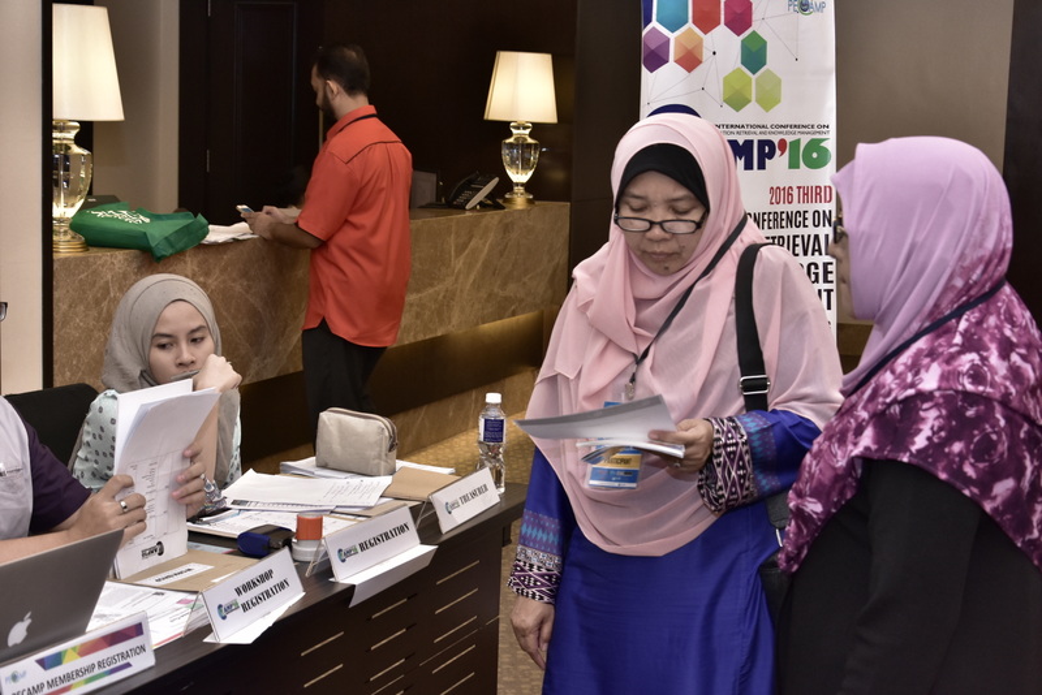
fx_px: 1737
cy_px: 348
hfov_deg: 33.4
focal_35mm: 60
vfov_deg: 22.6
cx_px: 521
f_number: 6.3
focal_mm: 40
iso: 1000
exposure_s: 1/50
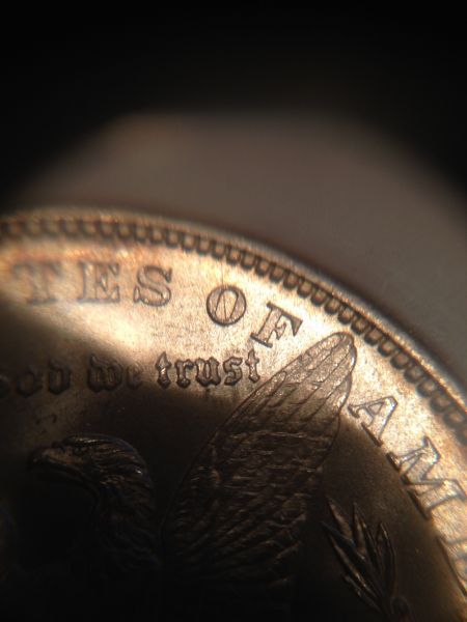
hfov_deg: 40.7
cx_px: 234
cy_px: 311
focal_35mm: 35
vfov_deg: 52.6
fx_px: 630
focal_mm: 4.28
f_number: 2.4
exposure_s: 1/24
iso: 50
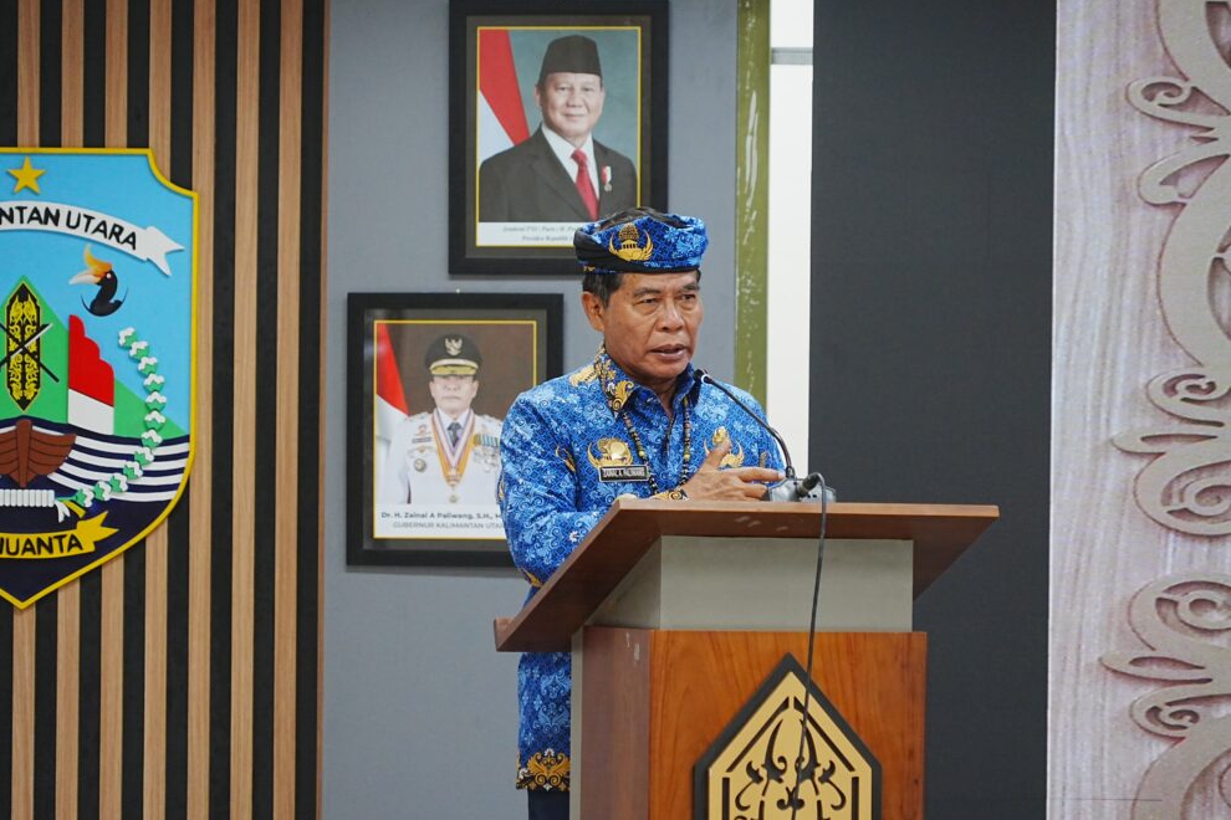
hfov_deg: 9.9
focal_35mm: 208
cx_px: 634
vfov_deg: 6.6
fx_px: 7112
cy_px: 401
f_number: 6.3
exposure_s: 1/160
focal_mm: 201
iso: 3200
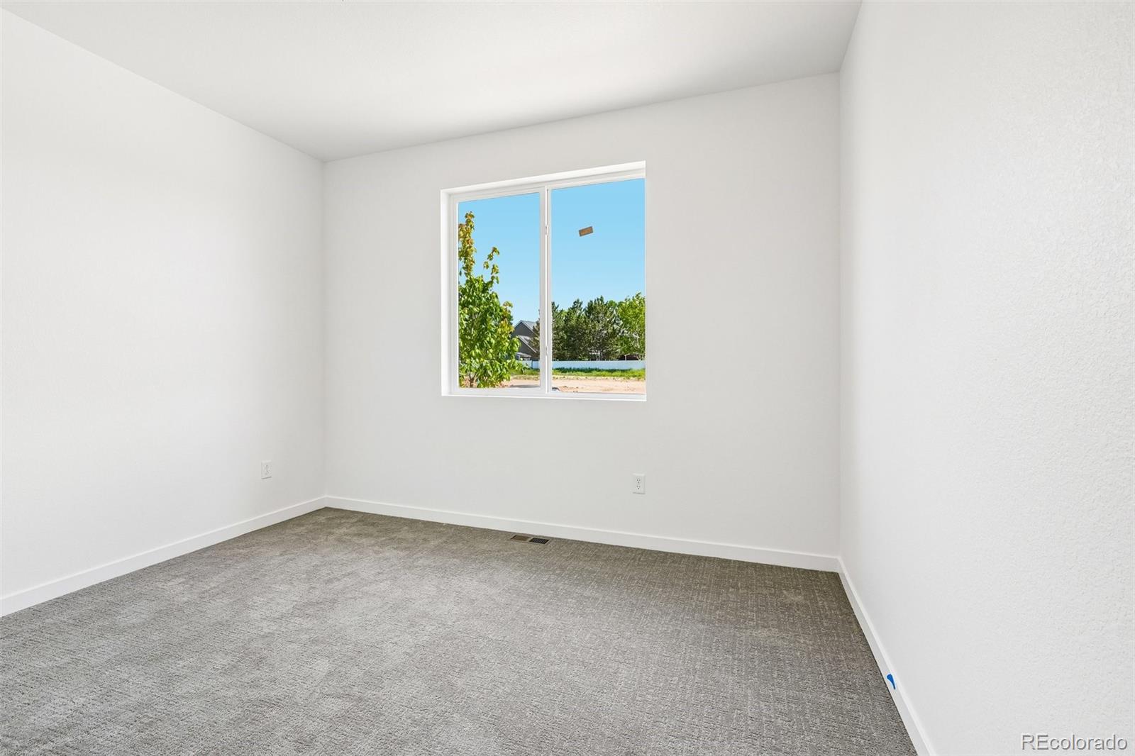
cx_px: 568
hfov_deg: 100.4
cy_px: 378
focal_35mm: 15
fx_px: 473
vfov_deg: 77.3
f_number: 8
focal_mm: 10
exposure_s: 1/125
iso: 400
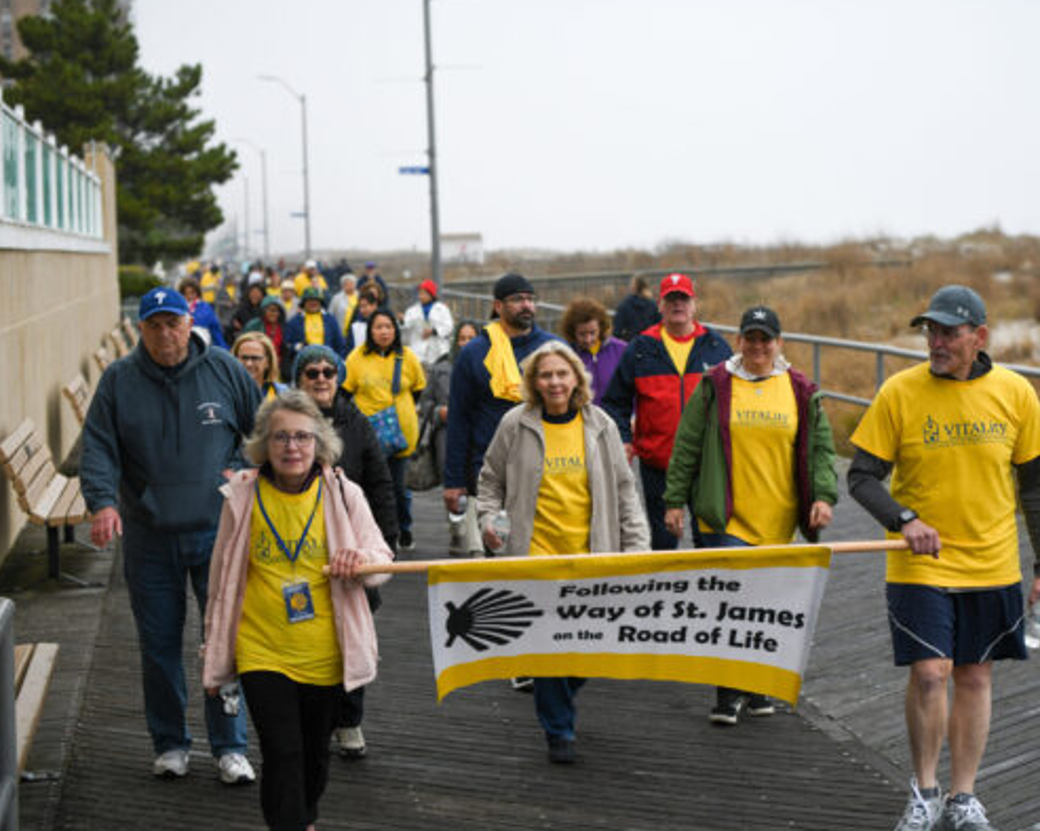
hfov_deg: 23.9
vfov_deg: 19.2
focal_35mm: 80
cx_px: 559
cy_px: 413
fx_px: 2461
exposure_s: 1/3200
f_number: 3.2
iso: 400
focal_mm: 70
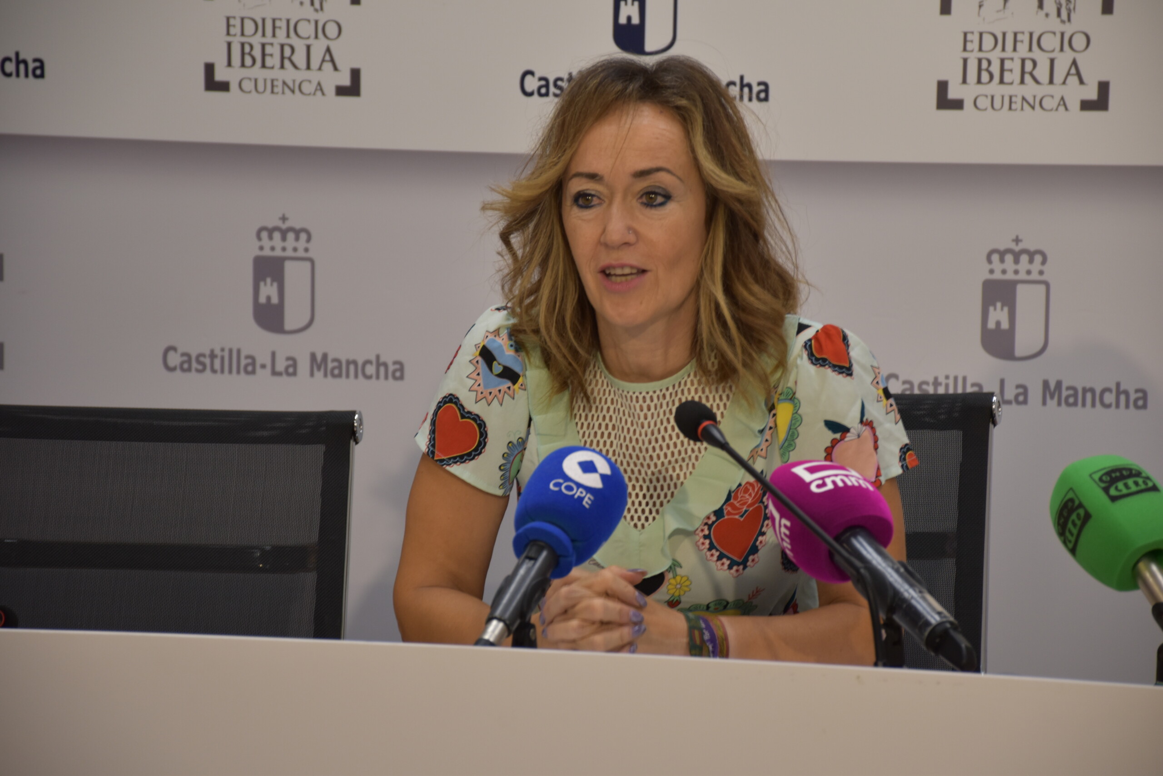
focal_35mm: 168
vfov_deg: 8.2
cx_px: 582
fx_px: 5427
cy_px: 388
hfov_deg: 12.2
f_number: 5.6
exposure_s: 1/80
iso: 400
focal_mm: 112
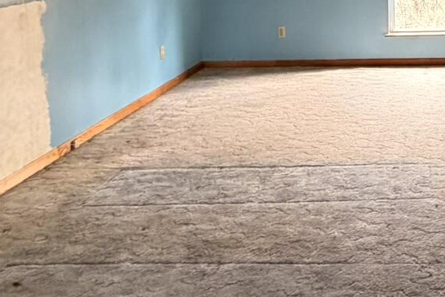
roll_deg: +0.9
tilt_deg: -0.9
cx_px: 430
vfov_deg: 23.7
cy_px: -58
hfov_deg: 35.1
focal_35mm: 52
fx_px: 643
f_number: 2.2
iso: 400
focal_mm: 2.22
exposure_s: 1/60
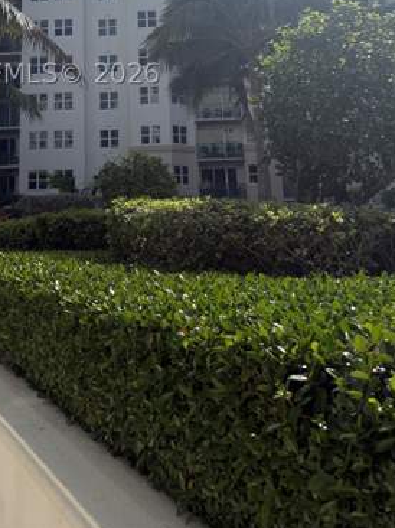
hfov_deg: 33.9
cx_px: 125
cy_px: 74
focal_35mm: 42
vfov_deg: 41.9
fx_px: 640
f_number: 1.78
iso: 100
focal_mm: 6.76
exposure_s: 1/11905
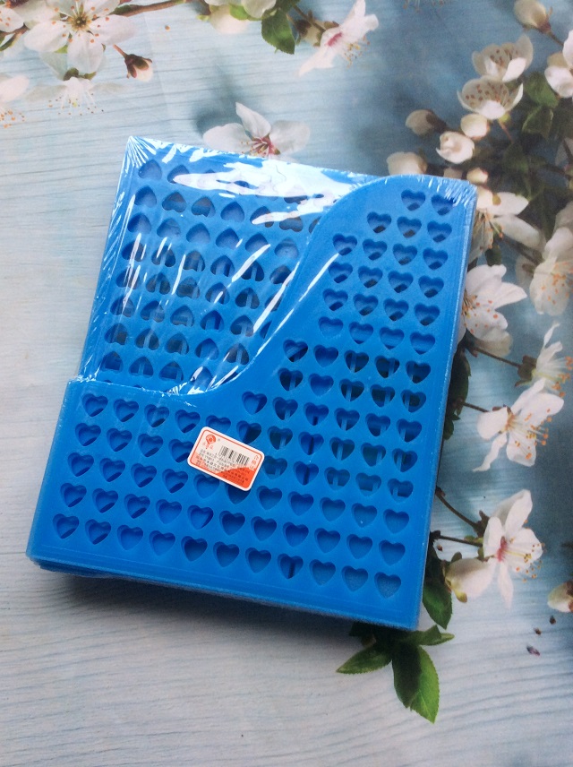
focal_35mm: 32
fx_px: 708
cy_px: 384
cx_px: 286
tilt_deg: -82.6
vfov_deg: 56.9
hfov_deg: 44.1
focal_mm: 3.3
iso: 40
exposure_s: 1/25
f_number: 2.4
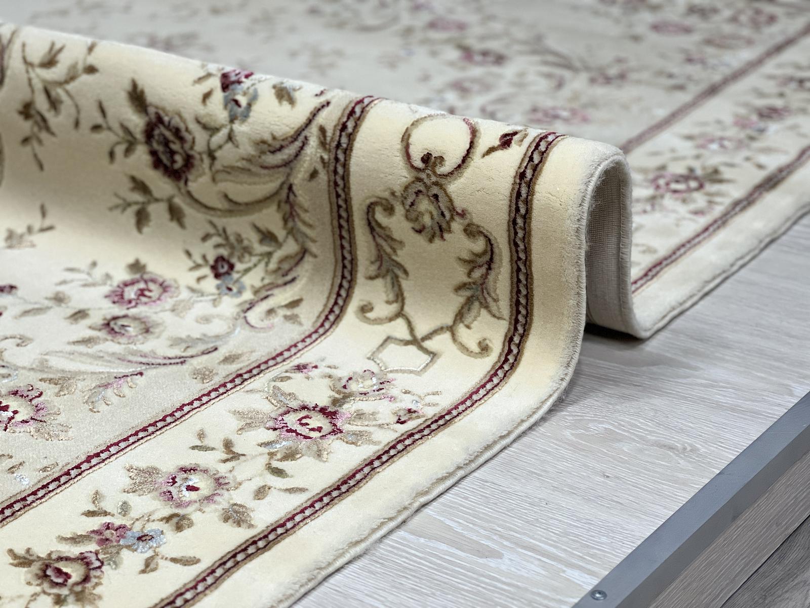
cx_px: 405
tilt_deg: -24.1
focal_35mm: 77
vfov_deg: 19.1
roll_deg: +1.0
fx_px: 1802
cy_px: 304
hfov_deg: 25.3
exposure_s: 1/100
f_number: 2.8
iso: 200
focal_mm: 9
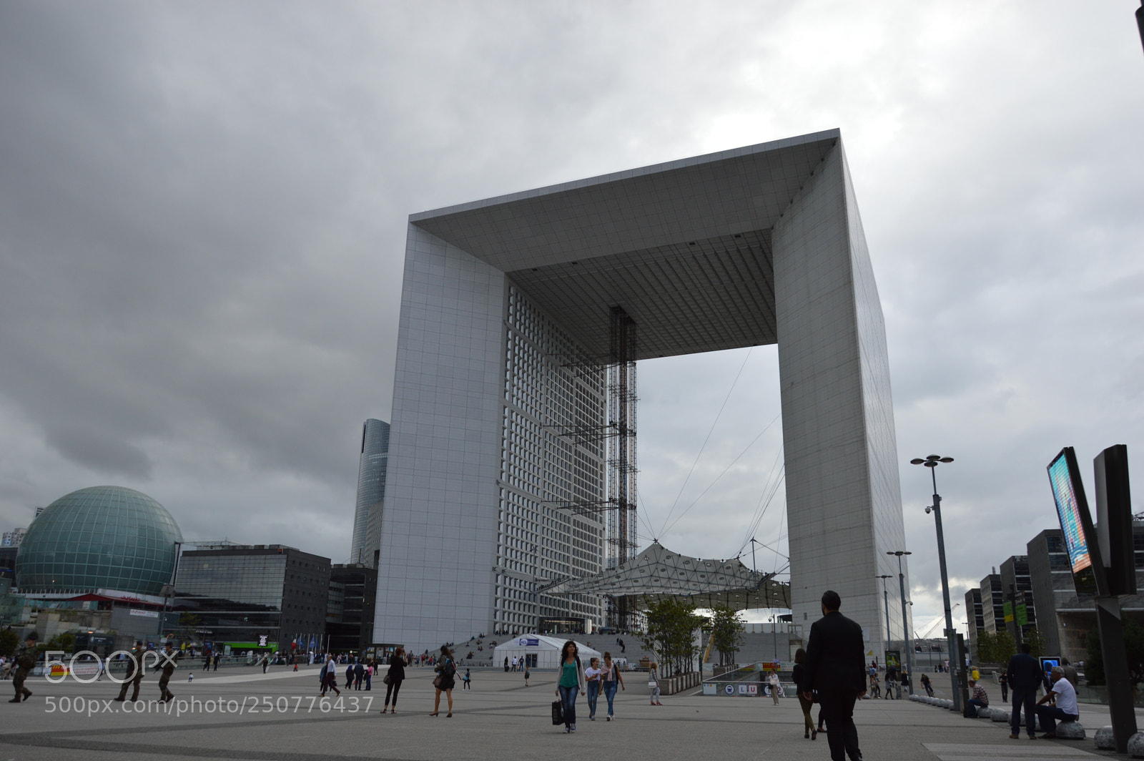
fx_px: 857
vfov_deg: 47.9
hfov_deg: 67.4
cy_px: 380
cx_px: 572
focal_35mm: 27
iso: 200
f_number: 5.6
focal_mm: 18
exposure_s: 1/320
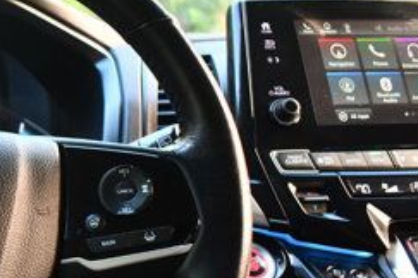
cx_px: -89
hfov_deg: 25.4
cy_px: 222
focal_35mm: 71
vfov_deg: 19.0
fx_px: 824
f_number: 3.5
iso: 1400
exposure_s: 1/125
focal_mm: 18
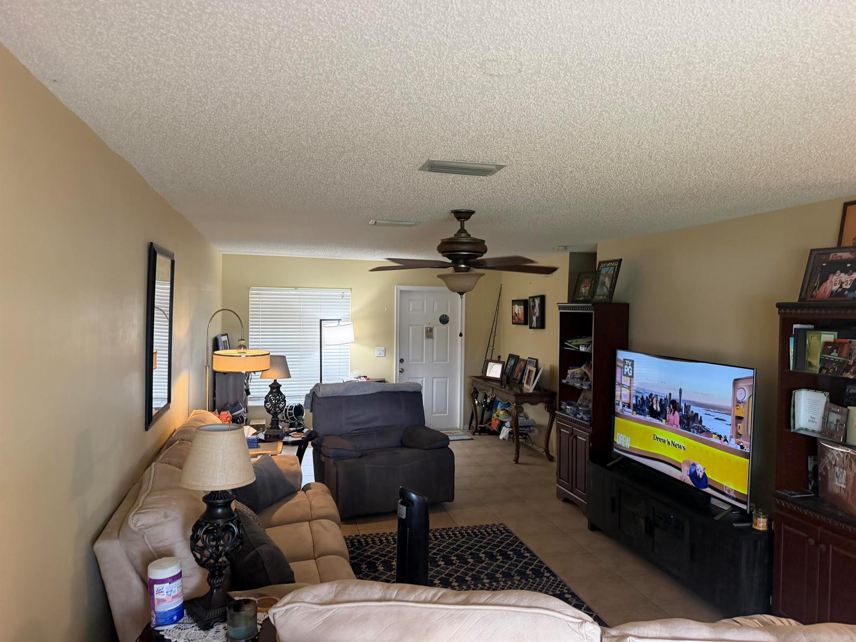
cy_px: 321
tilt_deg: -0.8
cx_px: 428
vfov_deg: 56.8
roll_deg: -0.6
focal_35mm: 24
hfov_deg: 71.6
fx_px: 593
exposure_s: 1/60
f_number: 1.78
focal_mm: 6.76
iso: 250
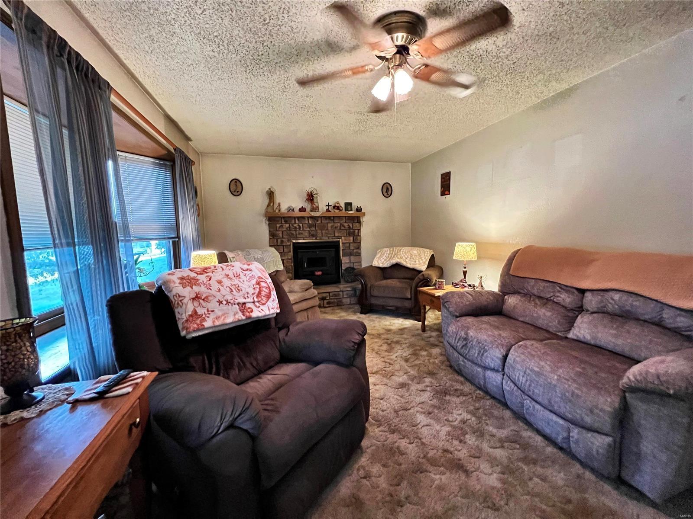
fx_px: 260
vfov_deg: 89.9
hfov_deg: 106.2
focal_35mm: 13
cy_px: 260
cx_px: 346
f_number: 1.8
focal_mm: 1.57
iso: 1000
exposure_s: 1/60
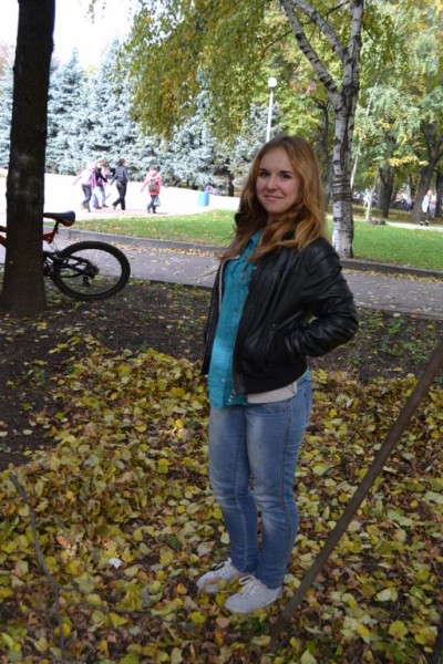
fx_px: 664
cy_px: 332
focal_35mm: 36
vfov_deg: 53.1
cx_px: 222
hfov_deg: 36.9
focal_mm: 24
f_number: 5.6
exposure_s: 1/125
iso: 280
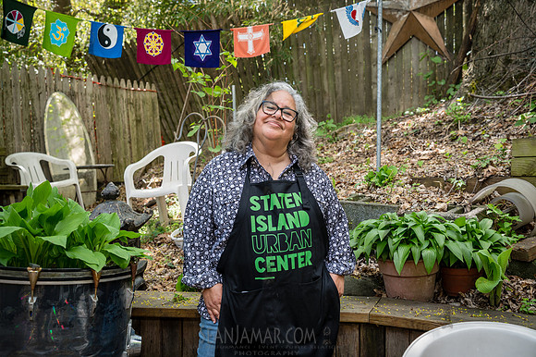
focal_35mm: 35
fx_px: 523
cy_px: 178
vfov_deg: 37.7
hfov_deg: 54.3
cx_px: 268
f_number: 4
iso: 100
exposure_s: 1/60
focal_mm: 35
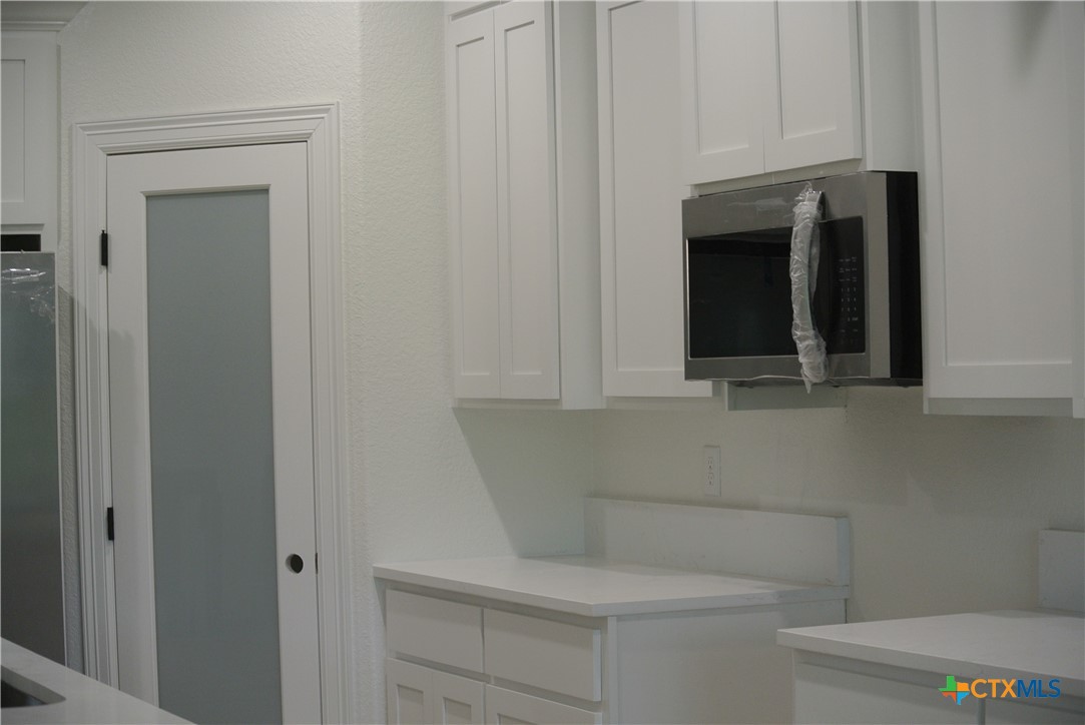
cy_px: 362
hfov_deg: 25.0
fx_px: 2443
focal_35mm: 81
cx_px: 542
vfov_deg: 16.9
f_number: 3.8
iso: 250
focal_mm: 30
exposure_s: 1/60
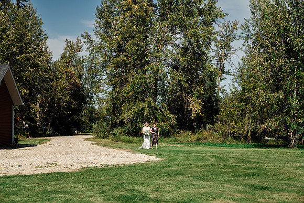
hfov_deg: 28.8
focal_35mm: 70
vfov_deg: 19.5
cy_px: 102
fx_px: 591
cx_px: 152
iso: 400
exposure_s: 1/160
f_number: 4
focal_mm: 70
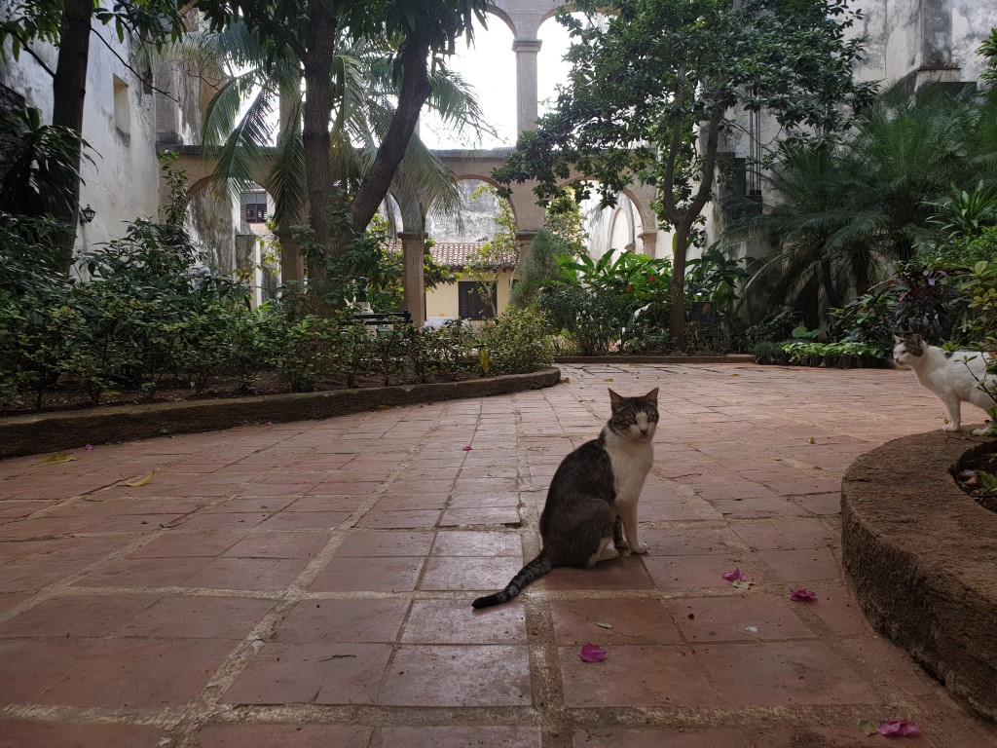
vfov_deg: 53.1
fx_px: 749
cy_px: 374
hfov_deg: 67.3
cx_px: 498
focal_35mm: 26
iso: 50
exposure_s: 1/168
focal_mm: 4.3
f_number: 2.4
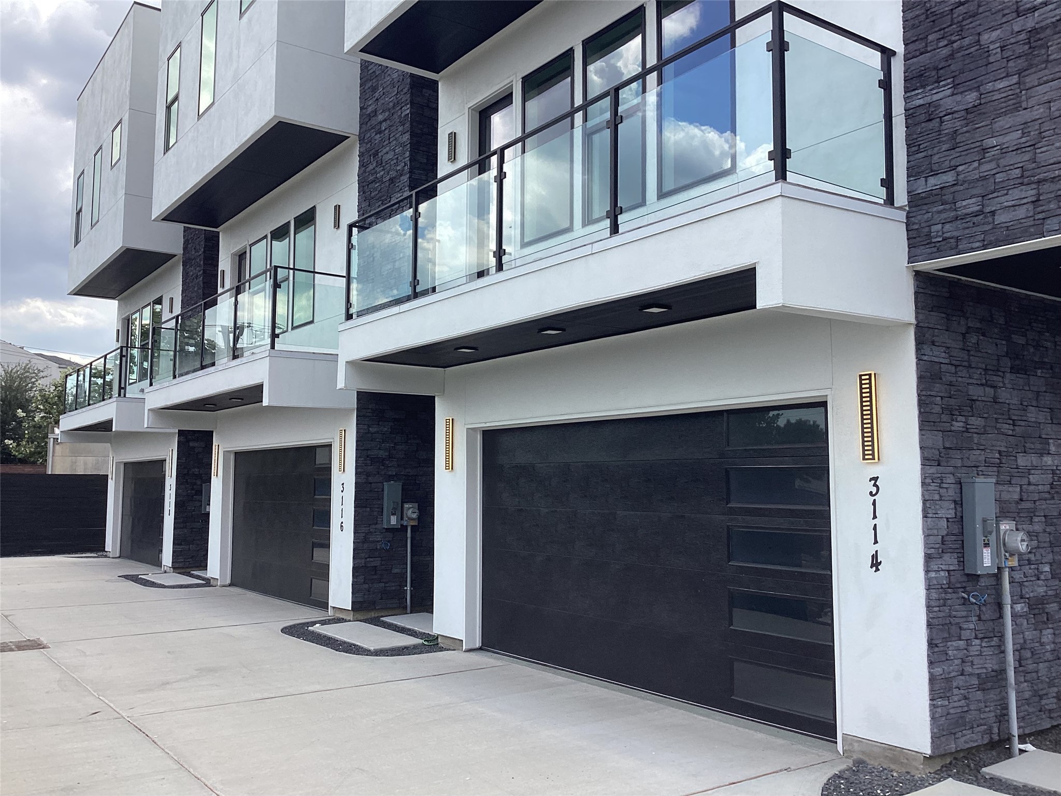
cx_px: 530
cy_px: 398
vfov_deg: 45.4
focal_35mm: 31
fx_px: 950
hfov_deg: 58.4
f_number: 2.4
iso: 25
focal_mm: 3.3
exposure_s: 1/734
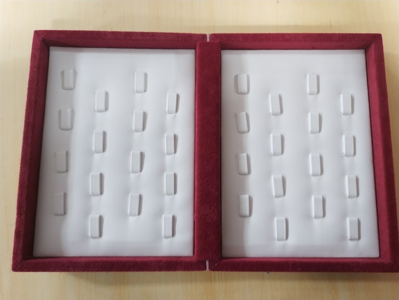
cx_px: 200
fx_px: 369
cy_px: 150
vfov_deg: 44.2
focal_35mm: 32
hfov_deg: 56.8
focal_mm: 4.5
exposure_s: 1/20
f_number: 2
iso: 399
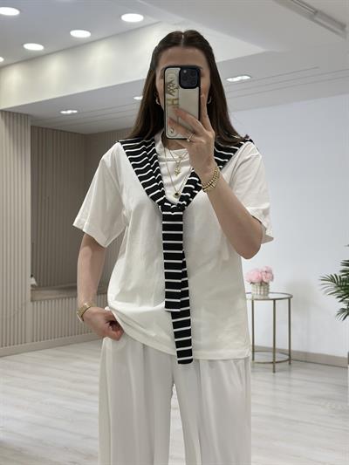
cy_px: 232
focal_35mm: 48
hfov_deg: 30.3
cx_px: 174
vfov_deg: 39.6
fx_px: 645
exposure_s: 1/264
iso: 80
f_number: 1.78
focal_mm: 6.86
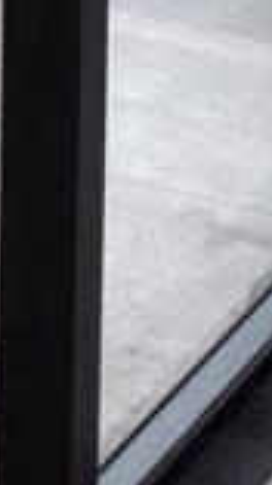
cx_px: -389
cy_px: -575
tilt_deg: -4.2
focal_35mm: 185
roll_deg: -1.4
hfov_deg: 6.2
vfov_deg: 10.4
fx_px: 2378
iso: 40
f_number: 1.8
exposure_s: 1/100
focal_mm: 4.25
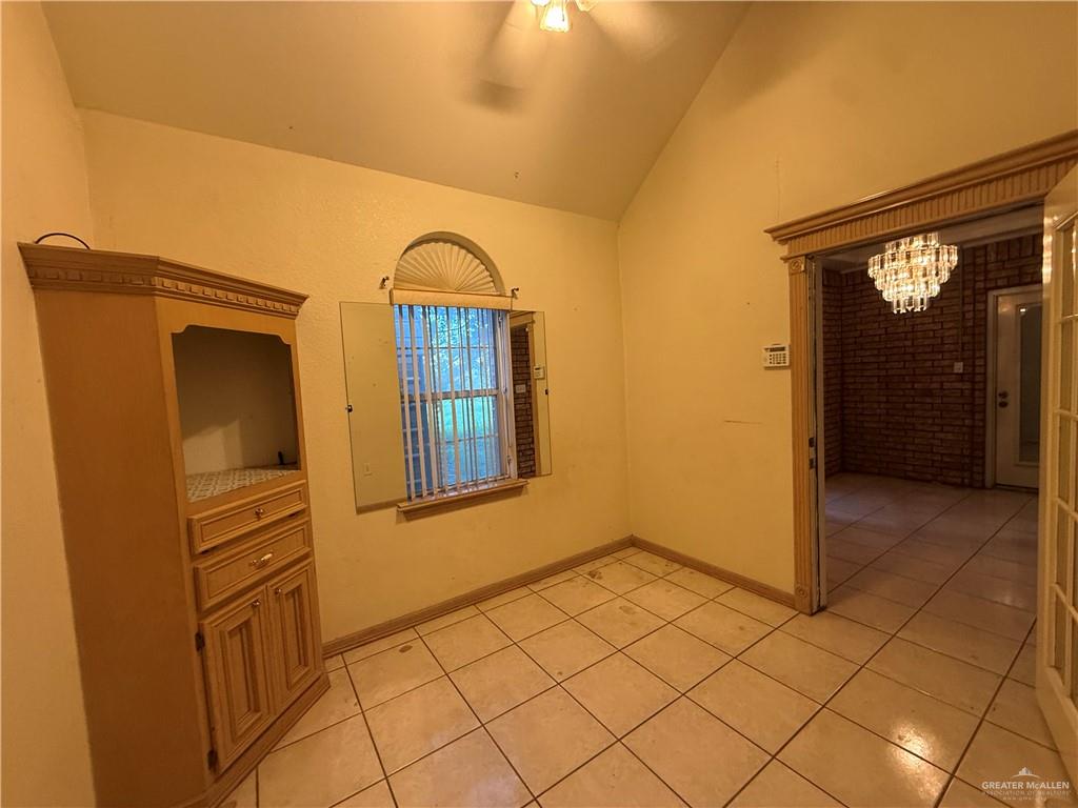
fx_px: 436
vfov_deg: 85.7
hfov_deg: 102.1
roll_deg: +2.7
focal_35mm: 14
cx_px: 539
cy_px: 404
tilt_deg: -3.2
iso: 320
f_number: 2.2
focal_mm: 2.22
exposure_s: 1/60
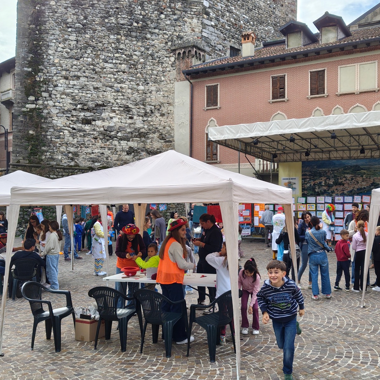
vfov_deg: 47.2
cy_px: 192
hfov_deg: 46.7
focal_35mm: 35
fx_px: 435
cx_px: 241
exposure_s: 1/528
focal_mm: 5.56
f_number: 1.88
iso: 50
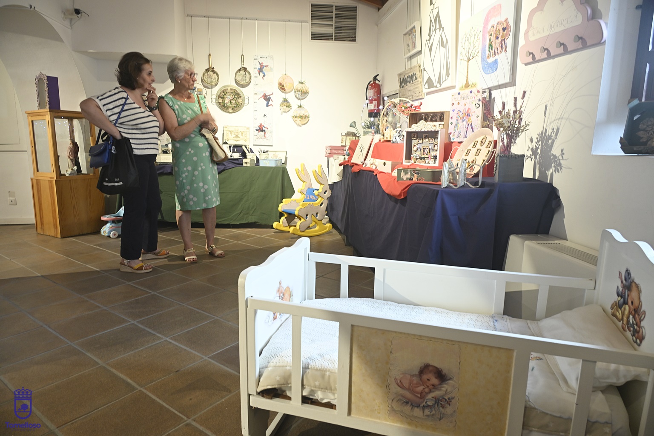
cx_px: 327
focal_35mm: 24
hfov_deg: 73.7
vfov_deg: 53.1
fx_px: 436
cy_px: 218
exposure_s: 1/20
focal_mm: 24
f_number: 6.3
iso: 800
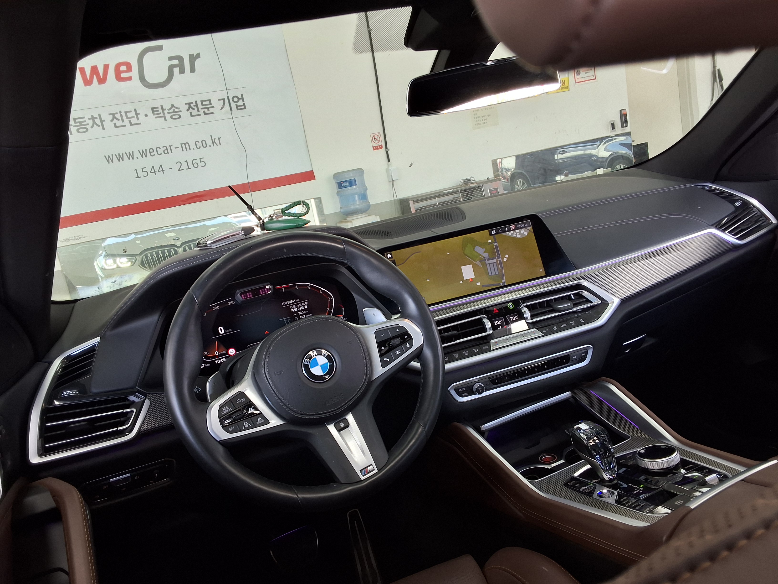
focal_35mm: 28
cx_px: 389
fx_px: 629
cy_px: 292
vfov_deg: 49.7
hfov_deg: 63.4
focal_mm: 2.91
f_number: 1.9
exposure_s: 1/40
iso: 50
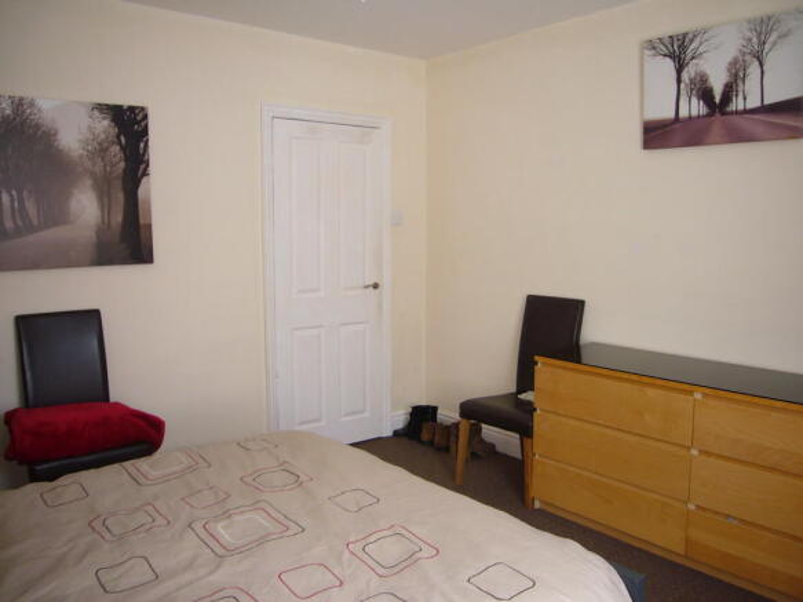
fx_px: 649
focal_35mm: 28
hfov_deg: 63.5
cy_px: 301
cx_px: 402
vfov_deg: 49.7
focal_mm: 4.6
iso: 80
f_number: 2.8
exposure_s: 1/30
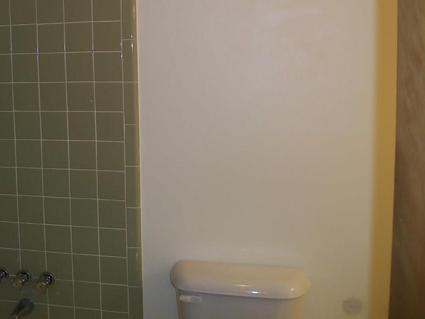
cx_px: 127
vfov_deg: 31.2
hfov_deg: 40.5
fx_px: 565
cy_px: 99
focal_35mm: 46
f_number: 2.9
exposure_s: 1/30
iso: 80
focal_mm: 5.7
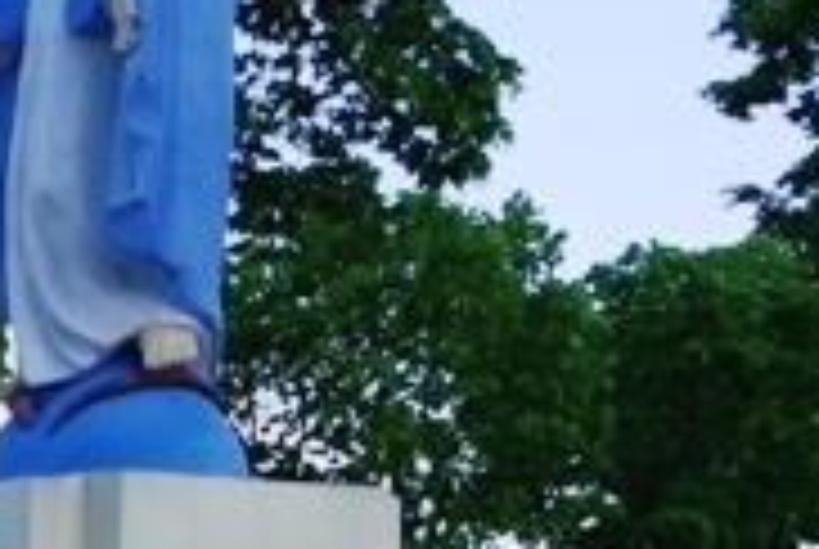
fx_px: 4603
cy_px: 1006
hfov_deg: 9.0
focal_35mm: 202
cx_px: -1242
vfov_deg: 6.7
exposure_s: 1/125
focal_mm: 24
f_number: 8
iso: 400
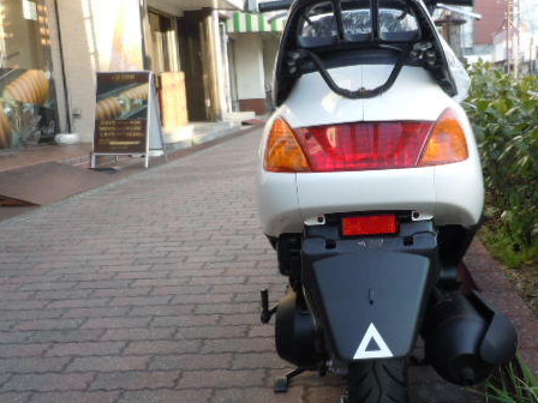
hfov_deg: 46.1
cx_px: 359
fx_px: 622
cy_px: 194
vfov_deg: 36.0
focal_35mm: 40
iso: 100
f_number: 3.7
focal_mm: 5
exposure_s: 1/80
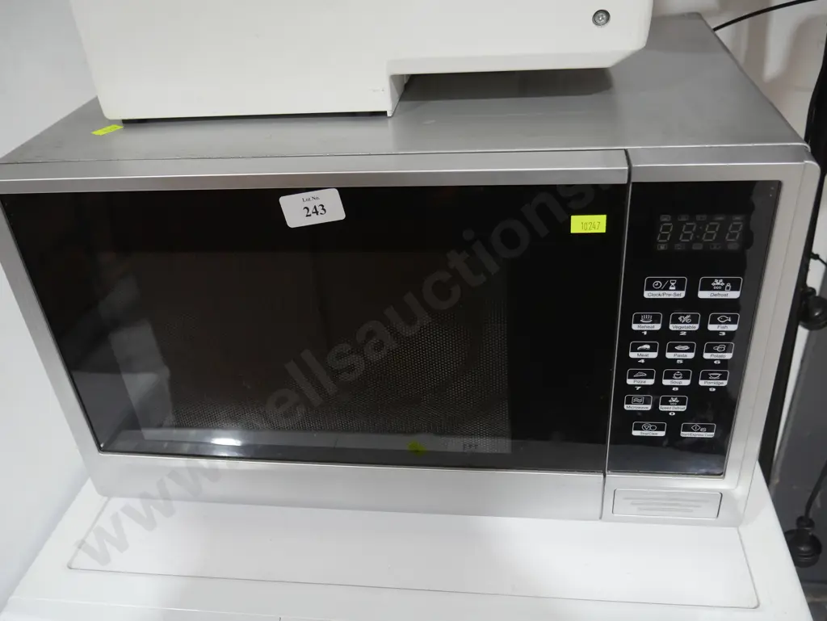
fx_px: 765
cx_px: 414
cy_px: 310
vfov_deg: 44.2
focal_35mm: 32
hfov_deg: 56.8
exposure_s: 1/60
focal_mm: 16
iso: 640
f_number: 3.6
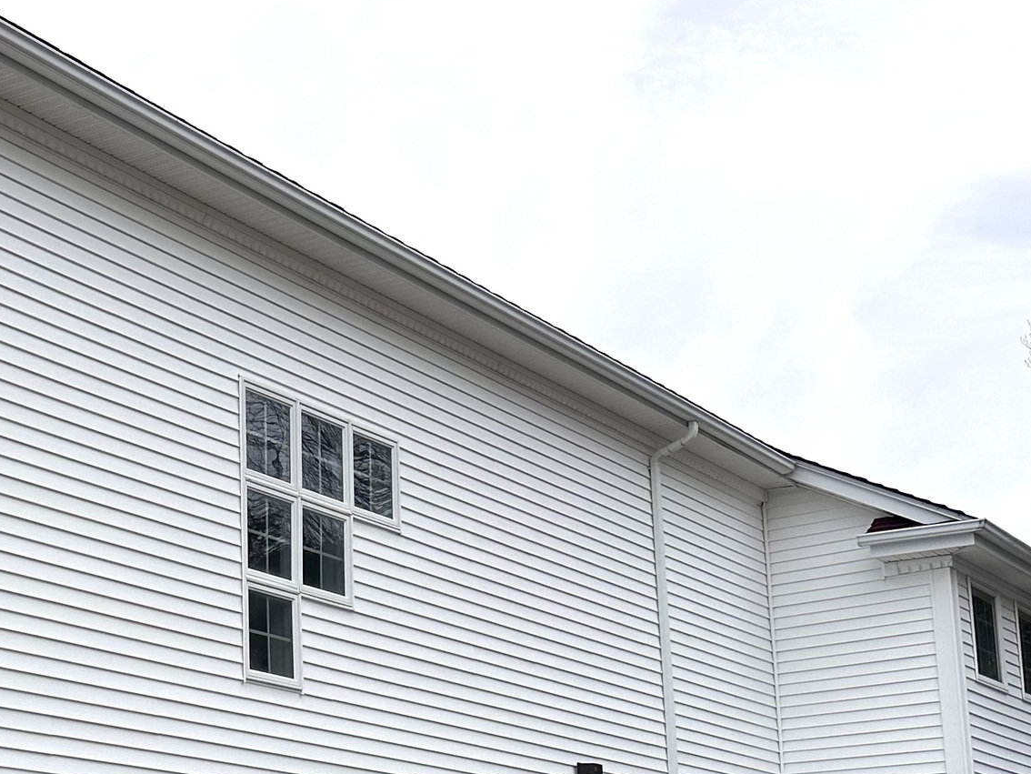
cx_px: -75
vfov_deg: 22.1
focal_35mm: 65
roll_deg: -0.1
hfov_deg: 27.5
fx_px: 1936
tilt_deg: +10.0
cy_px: 699
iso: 80
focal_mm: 6.86
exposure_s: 1/4762
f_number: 1.78
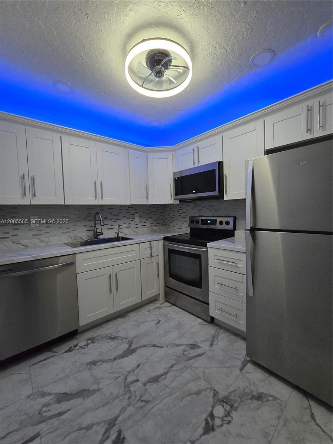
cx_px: 166
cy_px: 222
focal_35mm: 13
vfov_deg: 106.2
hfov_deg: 89.9
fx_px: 167
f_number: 2.2
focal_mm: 2.2
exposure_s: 1/60
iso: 800
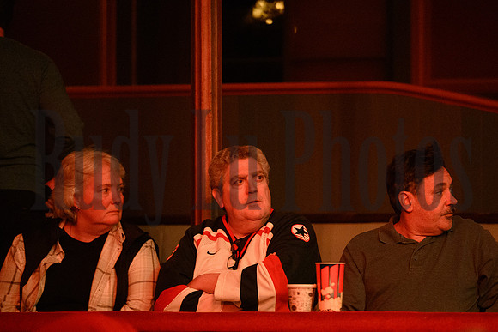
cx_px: 300
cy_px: 197
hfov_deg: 8.3
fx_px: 3421
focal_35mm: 247
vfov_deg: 5.6
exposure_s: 1/30
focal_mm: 200
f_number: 2.8
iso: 12800
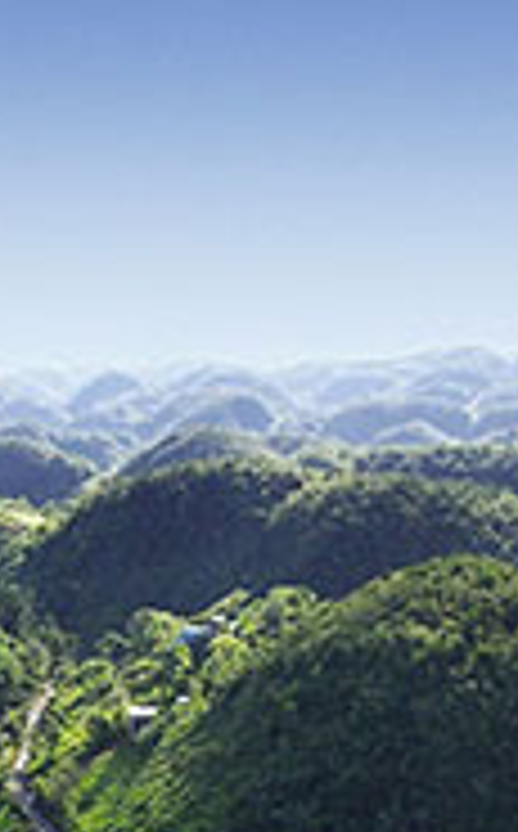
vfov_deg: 18.7
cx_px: -54
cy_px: 798
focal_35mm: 109
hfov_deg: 11.8
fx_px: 2472
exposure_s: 1/160
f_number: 4.3
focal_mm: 6.2
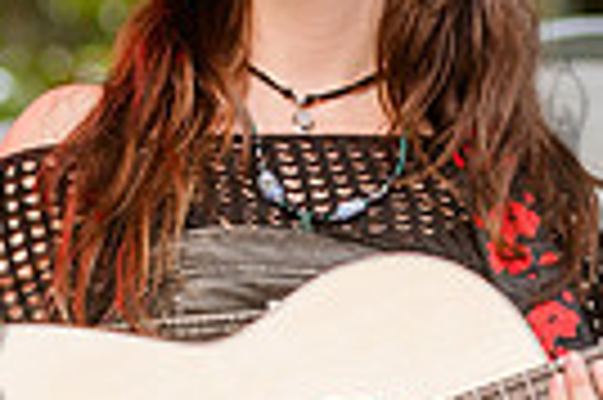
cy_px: 198
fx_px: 10941
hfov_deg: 3.2
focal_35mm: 654
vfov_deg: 2.1
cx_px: 681
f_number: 4
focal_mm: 105
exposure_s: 1/250
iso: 500
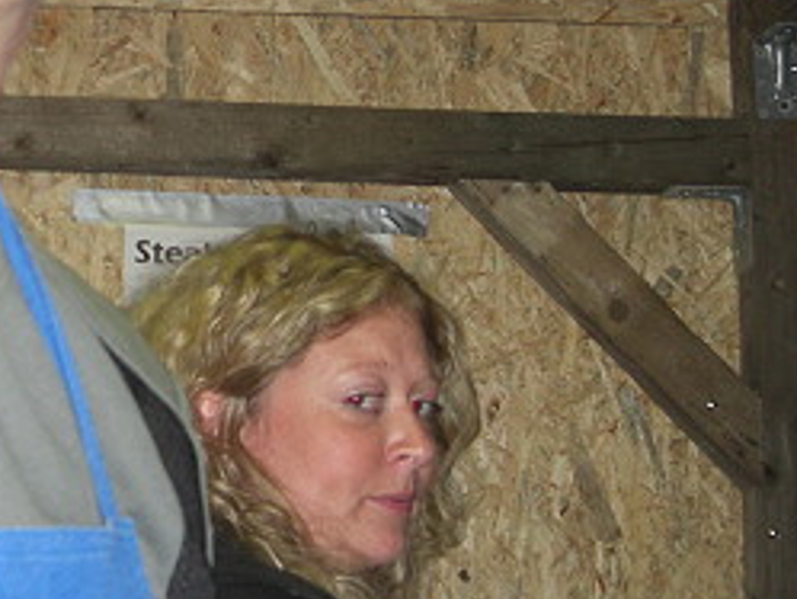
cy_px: 86
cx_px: -6
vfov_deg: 15.9
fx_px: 2119
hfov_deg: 20.6
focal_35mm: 92
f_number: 2.8
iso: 200
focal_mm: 7.9
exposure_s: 1/60
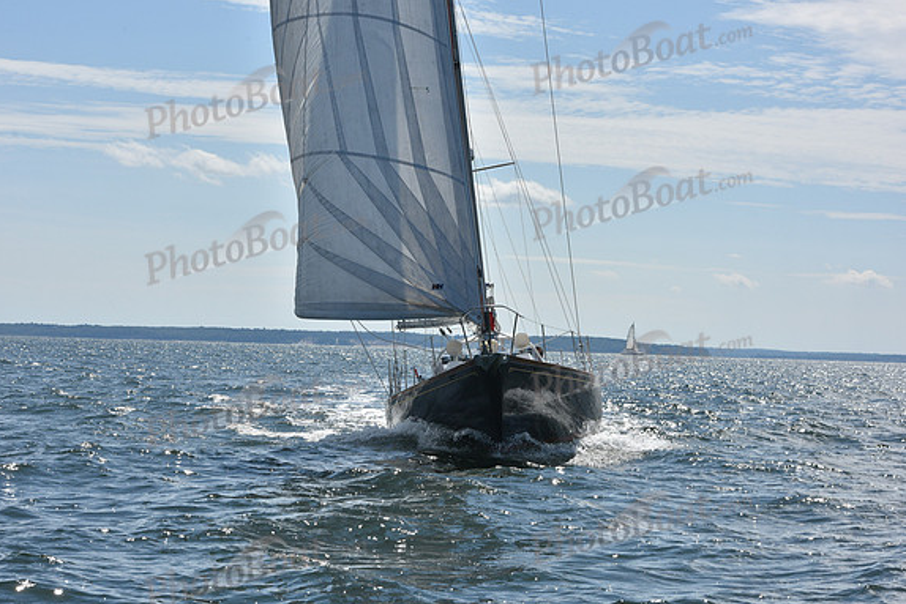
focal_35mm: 91
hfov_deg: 22.4
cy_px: 304
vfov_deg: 15.0
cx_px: 450
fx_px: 2291
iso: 320
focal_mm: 90
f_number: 11
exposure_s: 1/1000
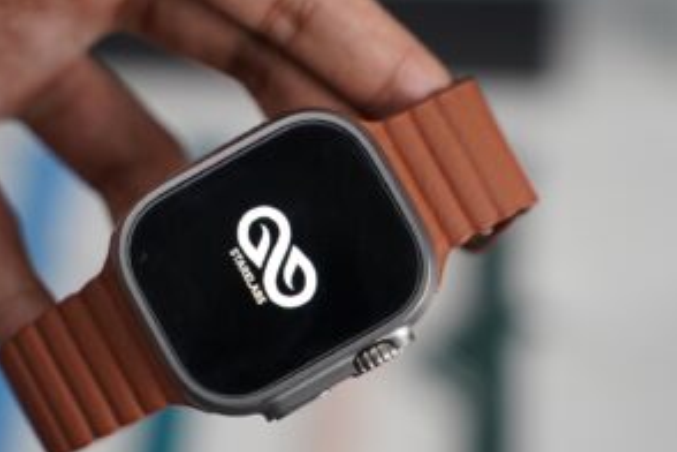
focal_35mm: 87
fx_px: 1636
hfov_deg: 23.3
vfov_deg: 15.7
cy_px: 229
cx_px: 258
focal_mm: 64
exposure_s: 1/125
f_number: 3.5
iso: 1250
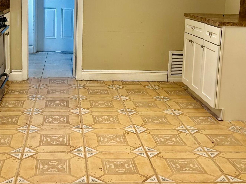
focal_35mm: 56
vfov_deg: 25.8
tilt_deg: -10.1
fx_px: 398
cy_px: 44
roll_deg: -1.4
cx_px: 89
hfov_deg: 34.1
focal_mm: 5.7
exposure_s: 1/60
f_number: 1.5
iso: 64
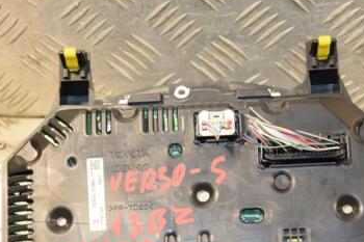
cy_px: 177
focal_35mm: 116
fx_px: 1171
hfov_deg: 17.7
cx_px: 190
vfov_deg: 11.8
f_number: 4.8
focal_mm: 45
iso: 800
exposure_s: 1/160
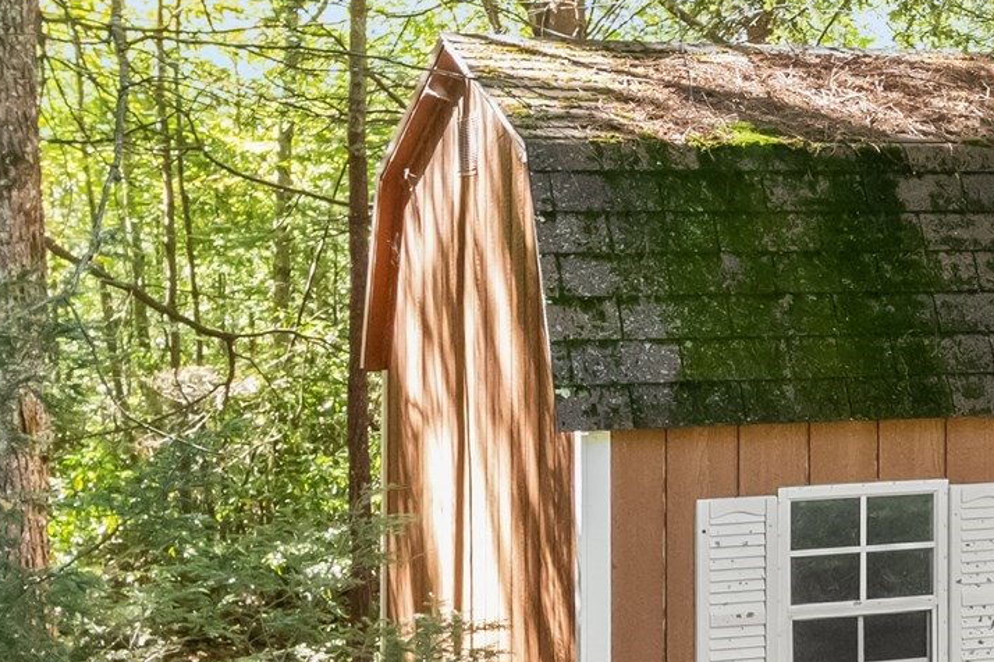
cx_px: 1183
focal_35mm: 86
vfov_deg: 15.7
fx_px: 2374
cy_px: 620
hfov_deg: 21.9
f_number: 8
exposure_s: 1/125
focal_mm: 20
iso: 2000
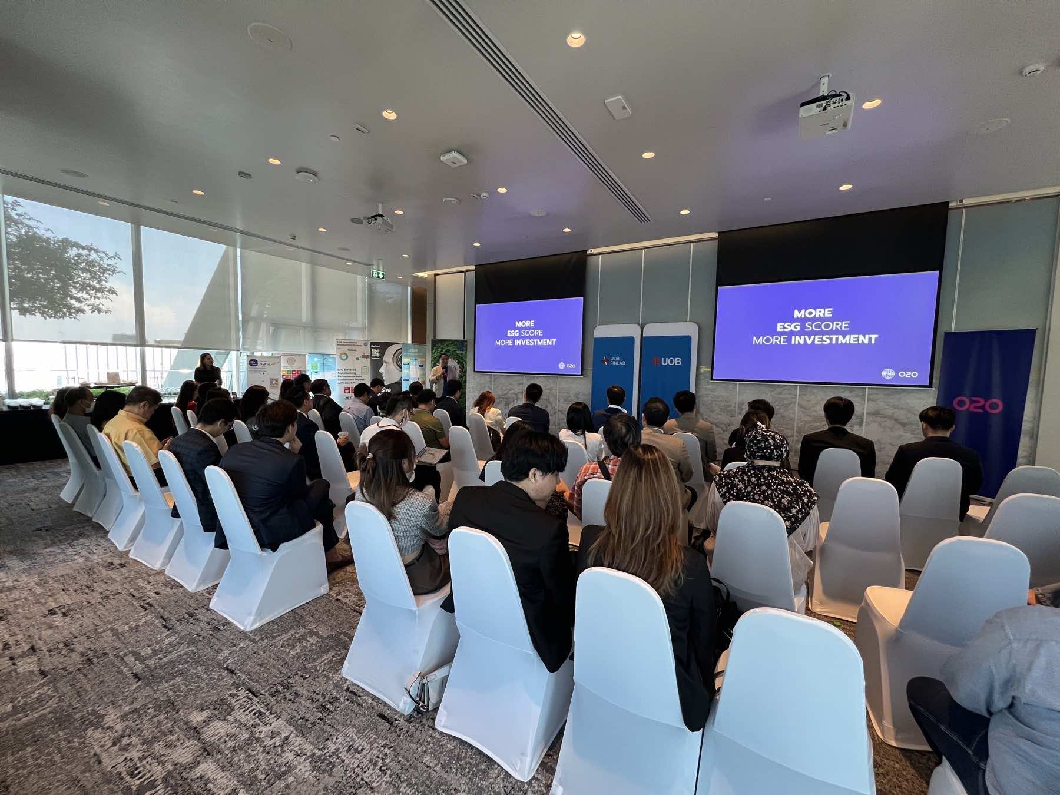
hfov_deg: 106.2
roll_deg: -1.1
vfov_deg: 89.9
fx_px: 398
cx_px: 530
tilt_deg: -5.1
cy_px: 398
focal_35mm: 13
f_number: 1.8
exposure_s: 1/88
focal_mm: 1.57
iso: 250
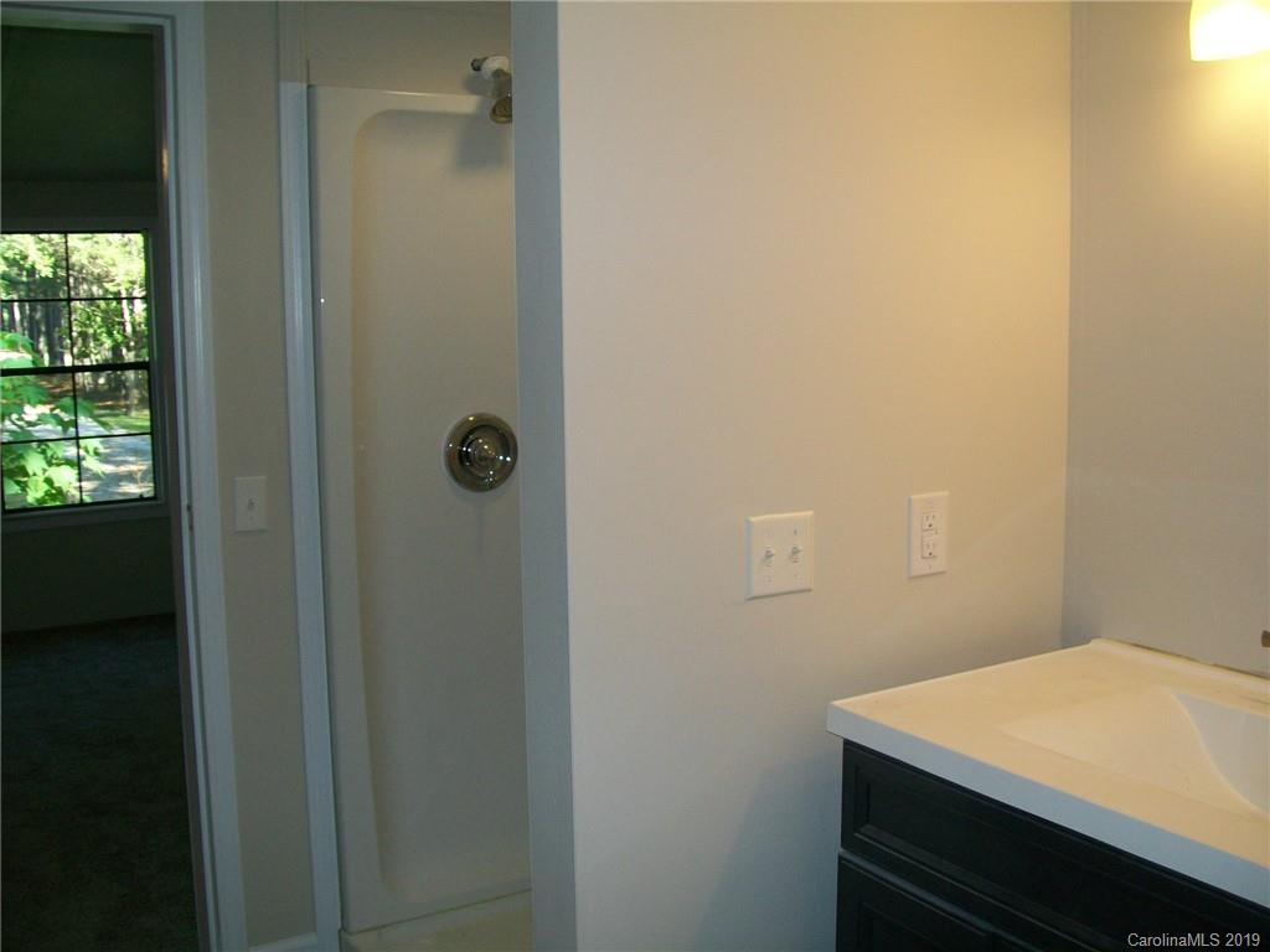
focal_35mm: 36
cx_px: 635
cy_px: 476
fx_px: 1321
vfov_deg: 39.7
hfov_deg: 51.4
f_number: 2.7
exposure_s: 1/60
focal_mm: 6
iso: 64
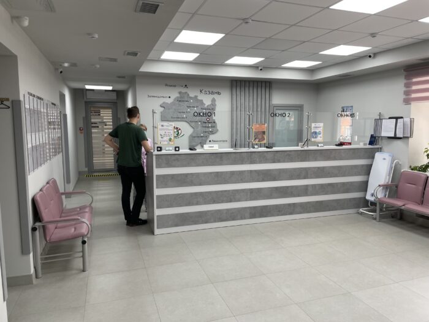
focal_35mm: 26
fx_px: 322
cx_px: 214
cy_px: 161
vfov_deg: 53.1
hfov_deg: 67.3
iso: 40
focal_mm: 4.2
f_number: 1.6
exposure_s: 1/100
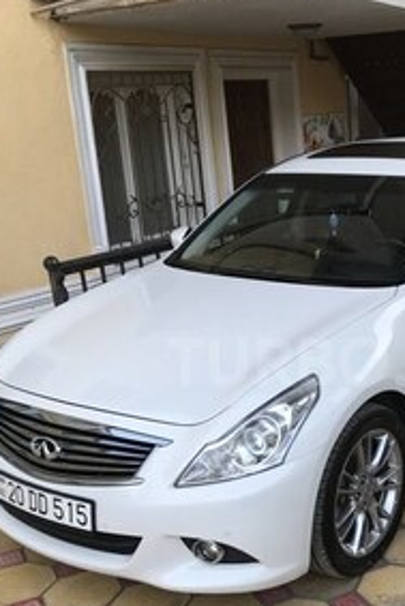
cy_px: 362
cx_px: 332
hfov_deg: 26.0
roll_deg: +3.8
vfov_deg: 38.7
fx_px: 860
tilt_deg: -15.4
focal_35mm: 51
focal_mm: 3.99
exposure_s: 1/100
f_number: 1.8
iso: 32
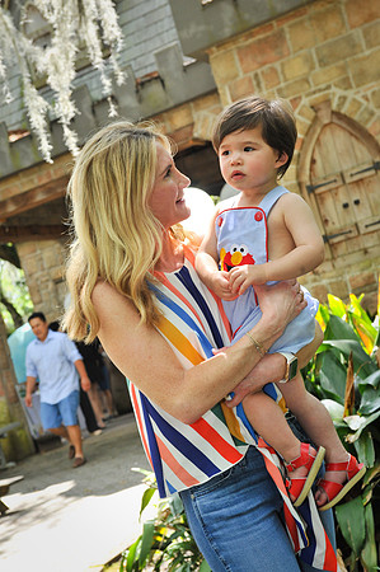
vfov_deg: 33.4
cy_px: 286
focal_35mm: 60
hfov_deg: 22.6
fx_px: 952
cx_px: 190
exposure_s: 1/160
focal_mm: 60
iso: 640
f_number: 8
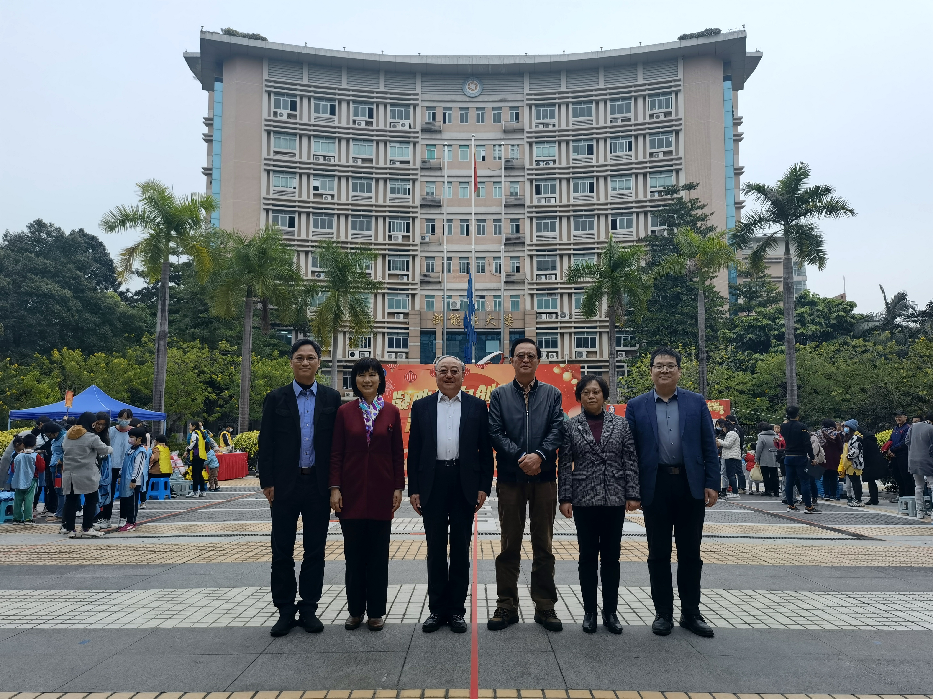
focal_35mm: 27
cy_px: 350
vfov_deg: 51.4
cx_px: 466
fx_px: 728
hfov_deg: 65.3
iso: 50
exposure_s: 1/699
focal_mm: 6.67
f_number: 1.9
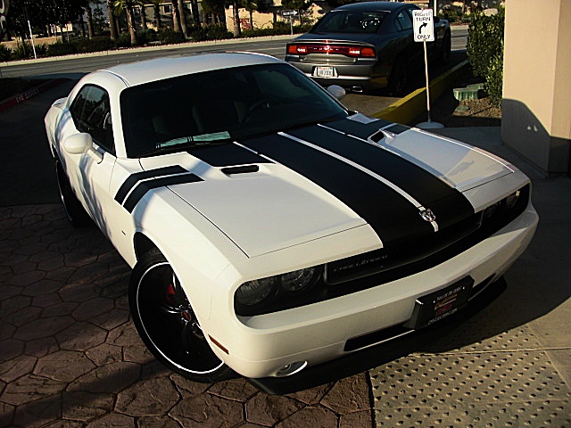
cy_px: 214
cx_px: 286
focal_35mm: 36
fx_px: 594
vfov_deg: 39.7
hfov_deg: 51.4
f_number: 7.9
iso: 50
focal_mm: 6.3
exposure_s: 1/200
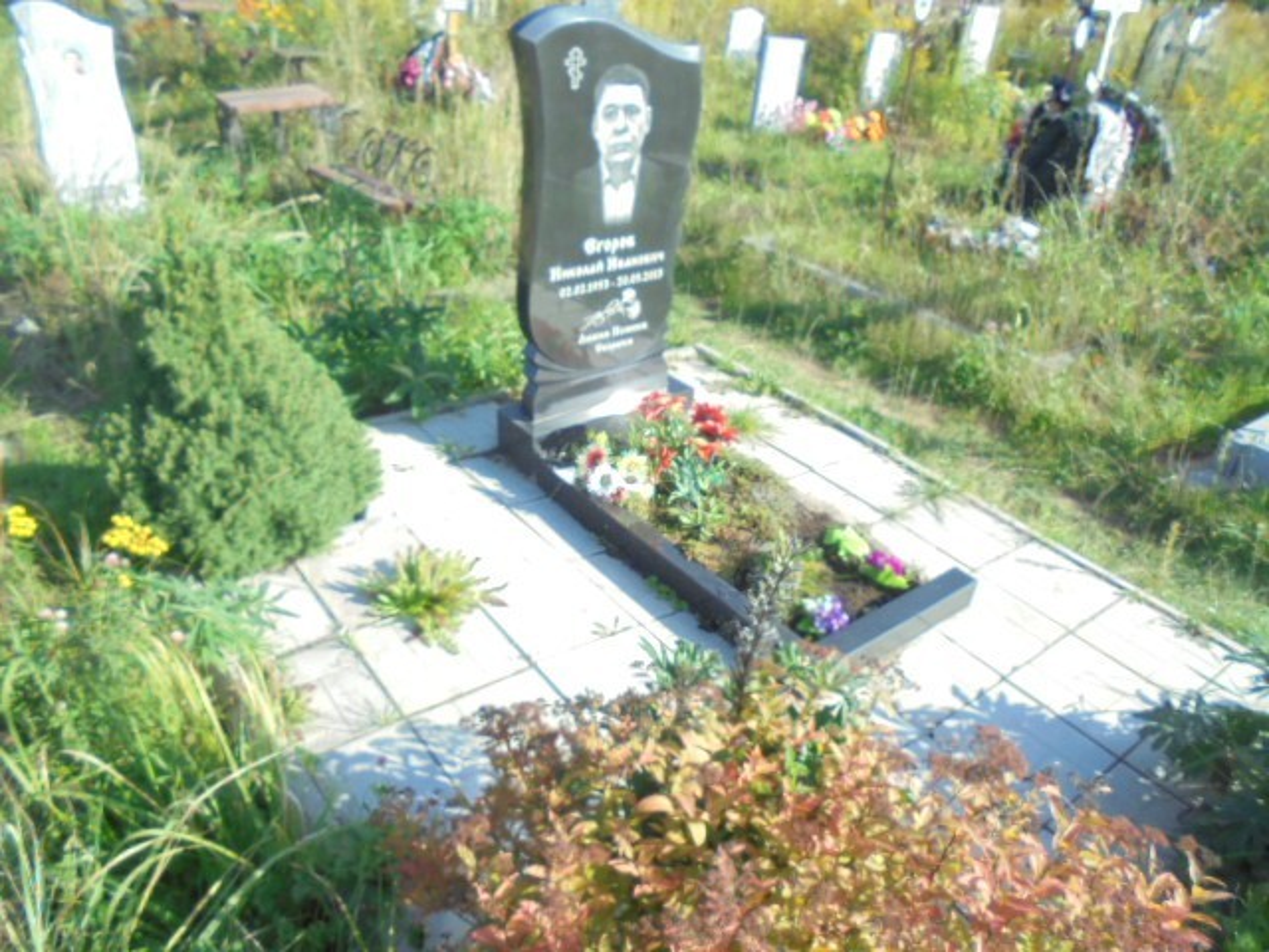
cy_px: 476
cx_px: 634
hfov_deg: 67.3
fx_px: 953
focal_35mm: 26
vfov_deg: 53.1
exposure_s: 1/400
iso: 100
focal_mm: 4.6
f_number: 3.5
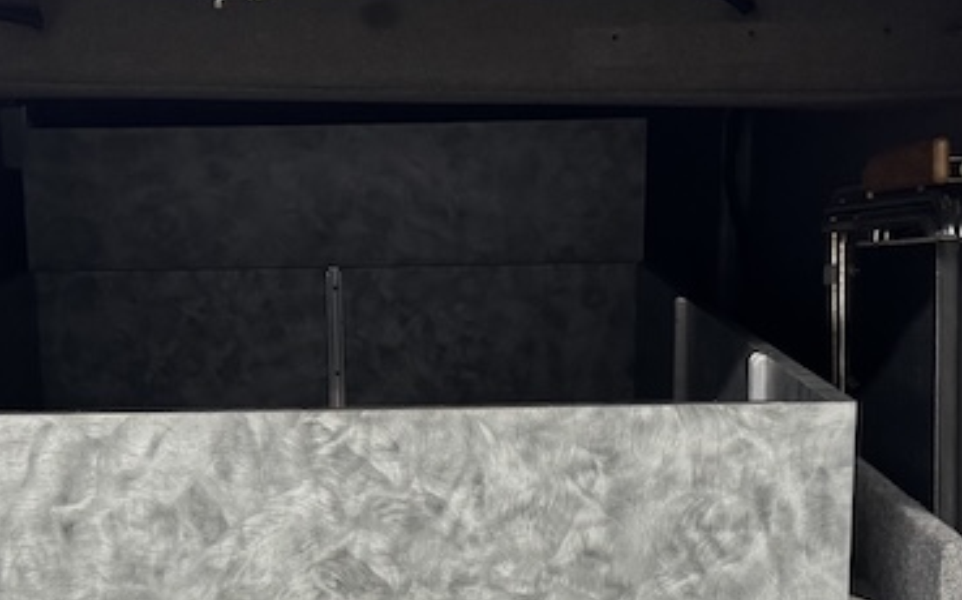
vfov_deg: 18.6
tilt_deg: -14.4
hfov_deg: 29.7
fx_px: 1808
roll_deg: +0.6
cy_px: 527
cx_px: 373
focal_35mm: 69
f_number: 1.78
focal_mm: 6.76
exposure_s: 1/60
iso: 640
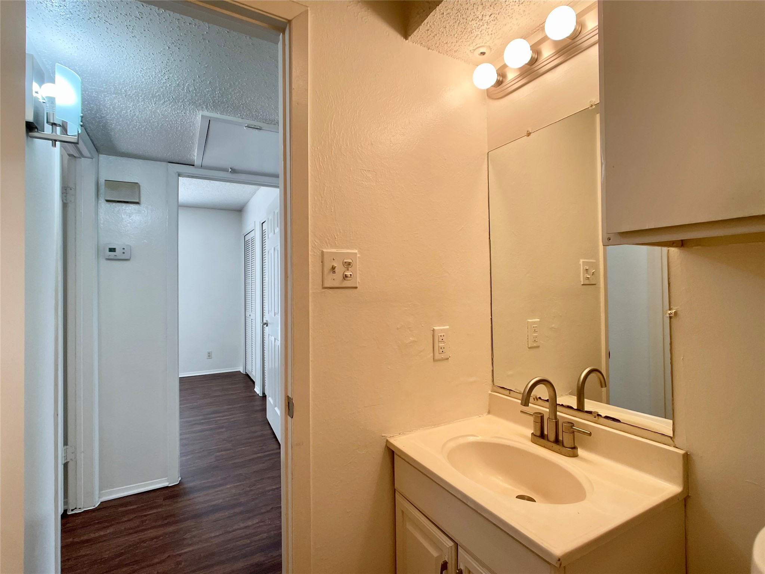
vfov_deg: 53.1
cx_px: 382
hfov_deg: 67.3
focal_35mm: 26
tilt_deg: +0.5
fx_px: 575
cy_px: 287
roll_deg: +1.3
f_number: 1.6
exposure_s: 1/120
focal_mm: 4.2
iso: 125
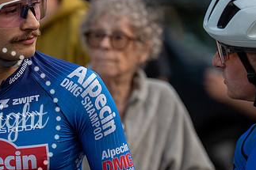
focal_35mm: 408
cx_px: 9
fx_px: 2900
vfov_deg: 3.4
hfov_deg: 5.0
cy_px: 30
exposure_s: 1/800
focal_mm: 158
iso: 800
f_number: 3.5
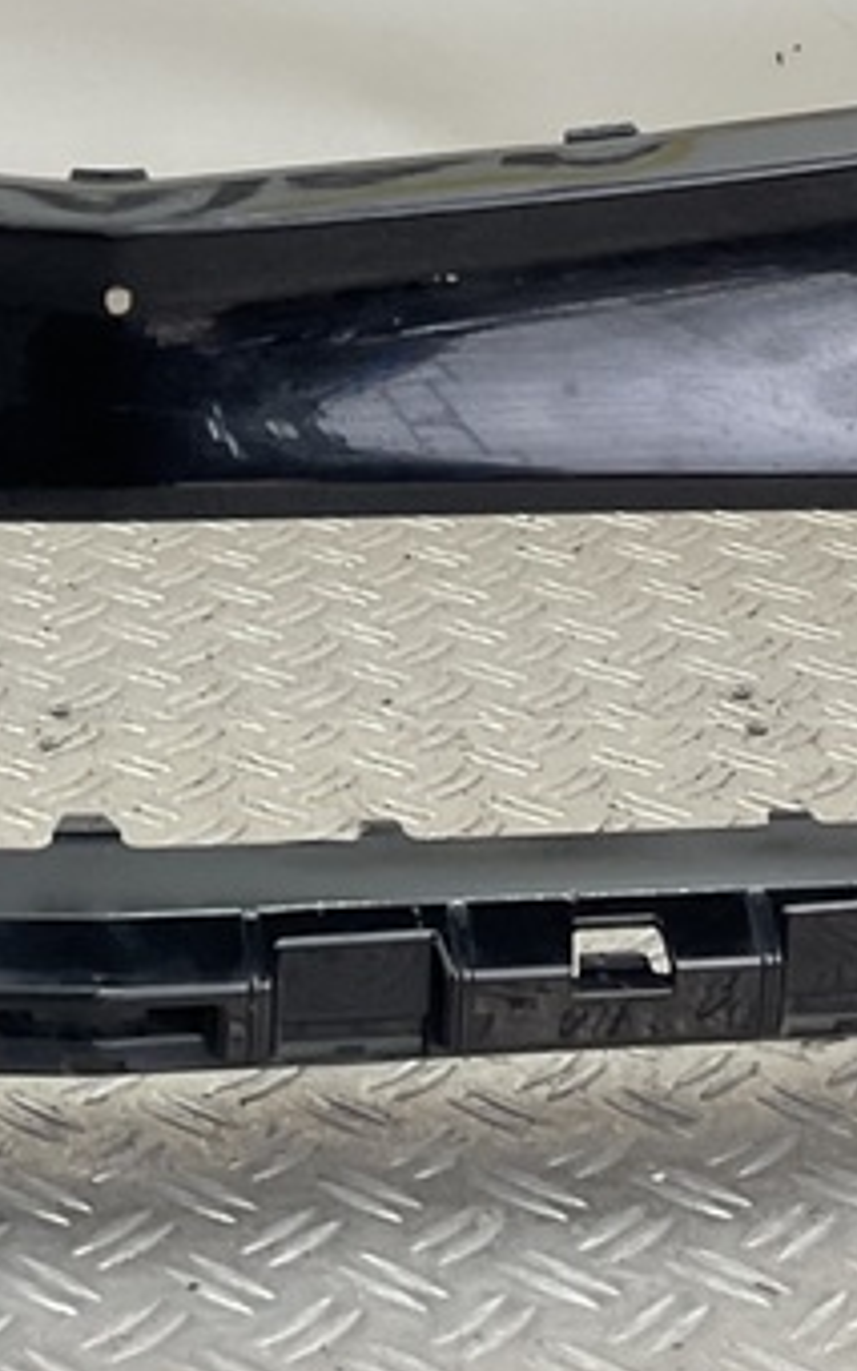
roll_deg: -2.0
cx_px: 60
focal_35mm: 91
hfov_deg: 14.2
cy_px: 52
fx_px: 3402
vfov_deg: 22.1
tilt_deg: -11.0
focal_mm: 3
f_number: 1.8
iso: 32
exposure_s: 1/120
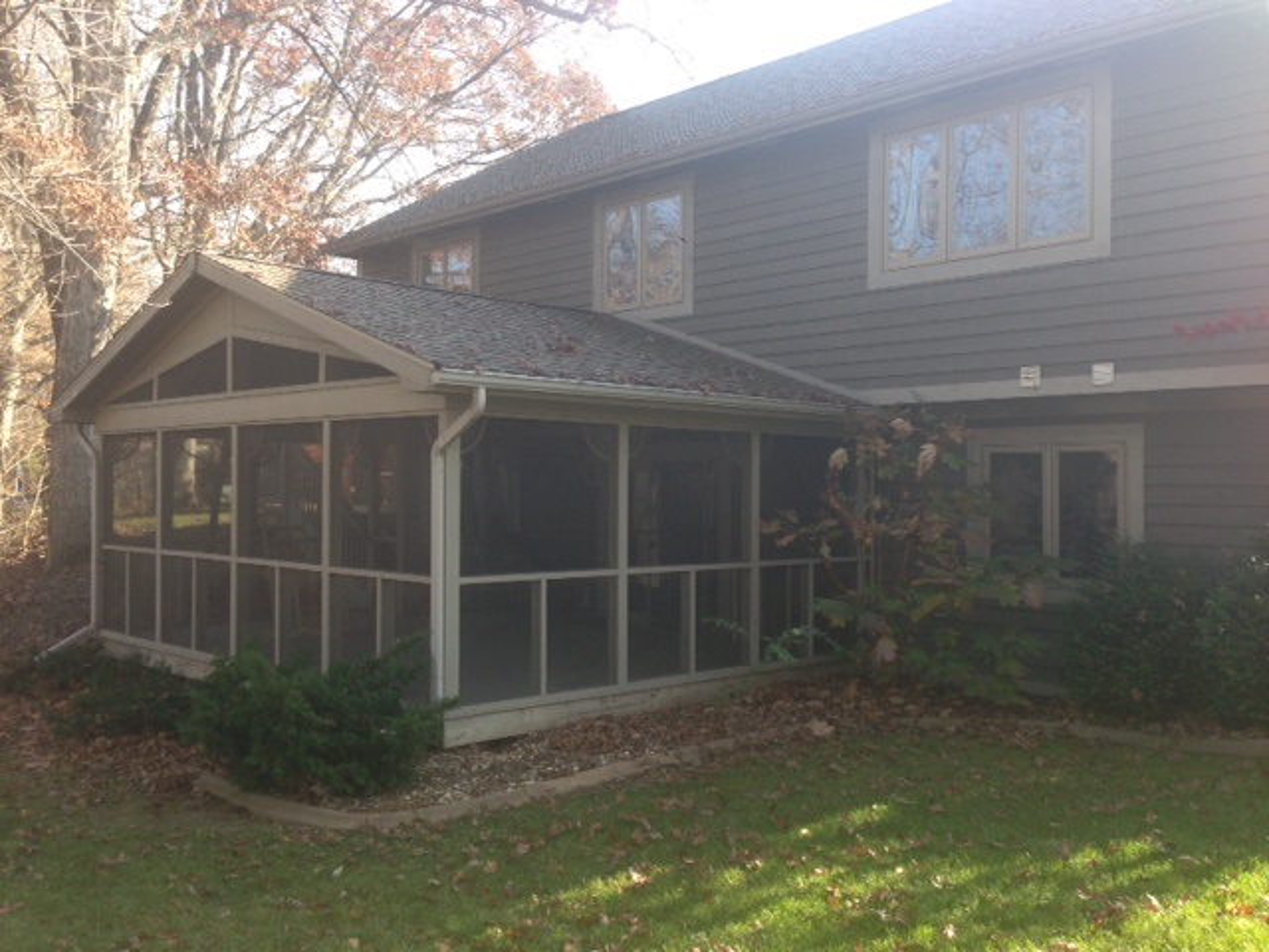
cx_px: 634
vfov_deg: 42.9
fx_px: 1210
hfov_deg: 55.4
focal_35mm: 33
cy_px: 476
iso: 50
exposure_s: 1/178
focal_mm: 4.13
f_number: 2.4
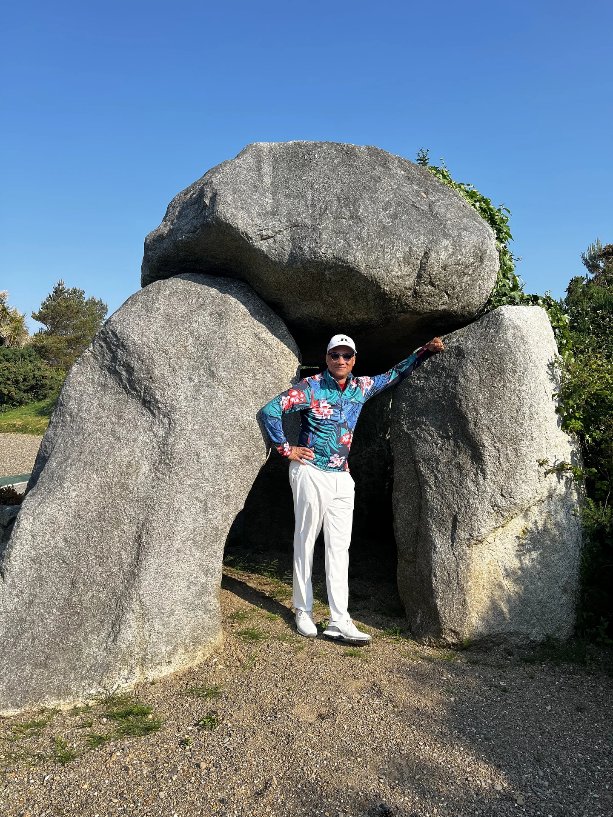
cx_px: 306
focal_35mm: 26
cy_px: 408
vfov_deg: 67.3
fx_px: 614
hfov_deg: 53.1
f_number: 1.5
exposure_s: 1/3257
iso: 50
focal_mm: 5.7
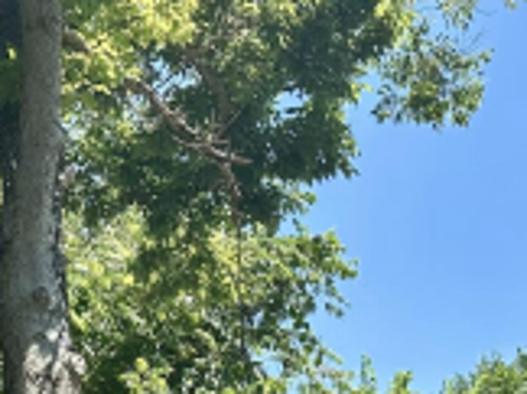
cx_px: 385
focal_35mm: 99
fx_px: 1505
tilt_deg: +16.7
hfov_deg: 19.7
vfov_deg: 14.3
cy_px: 511
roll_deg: +8.7
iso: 80
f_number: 1.78
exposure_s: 1/2525
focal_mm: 6.86
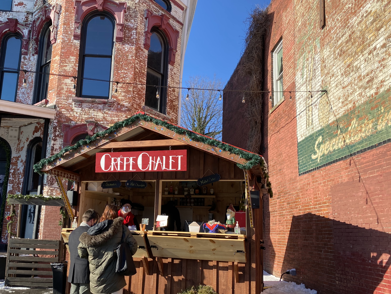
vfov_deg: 44.0
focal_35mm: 32
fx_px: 361
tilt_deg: +9.8
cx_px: 158
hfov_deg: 56.4
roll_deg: -1.9
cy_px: 168
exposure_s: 1/1258
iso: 32
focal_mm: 4.25
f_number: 1.8
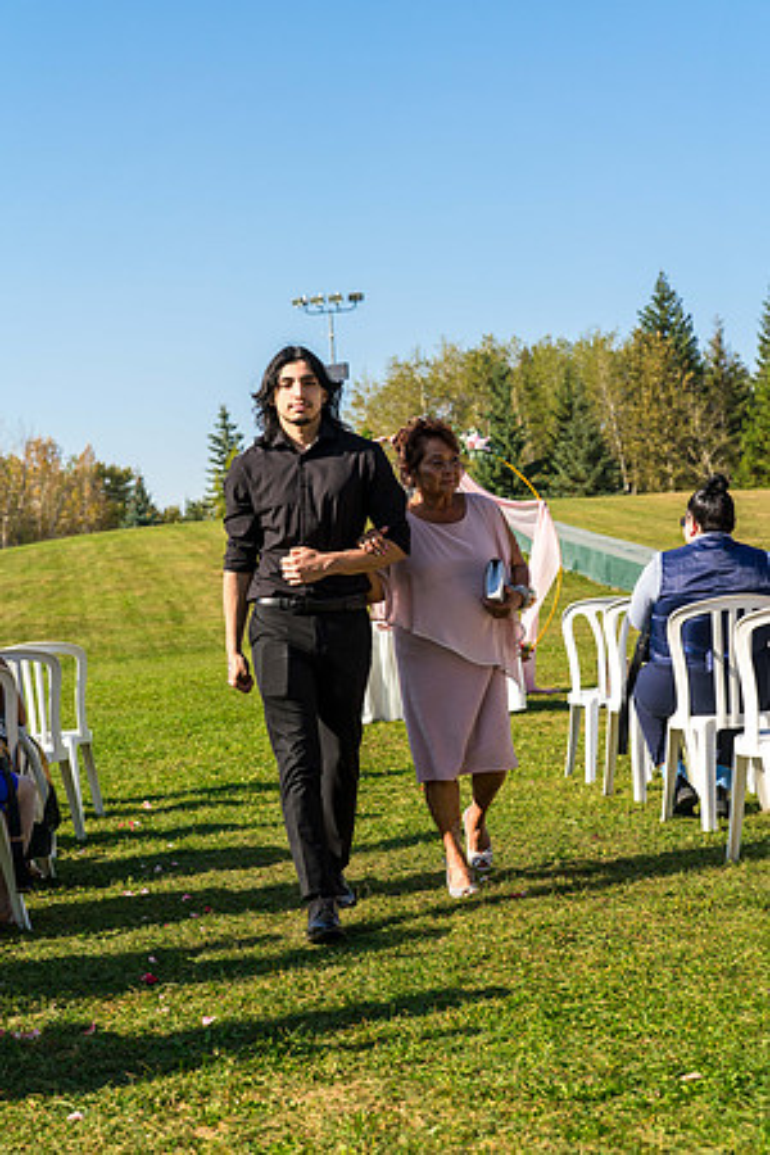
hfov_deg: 23.0
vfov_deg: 33.9
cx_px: 385
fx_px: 1893
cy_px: 578
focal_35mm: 59
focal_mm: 59
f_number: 5
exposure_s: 1/1250
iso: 250
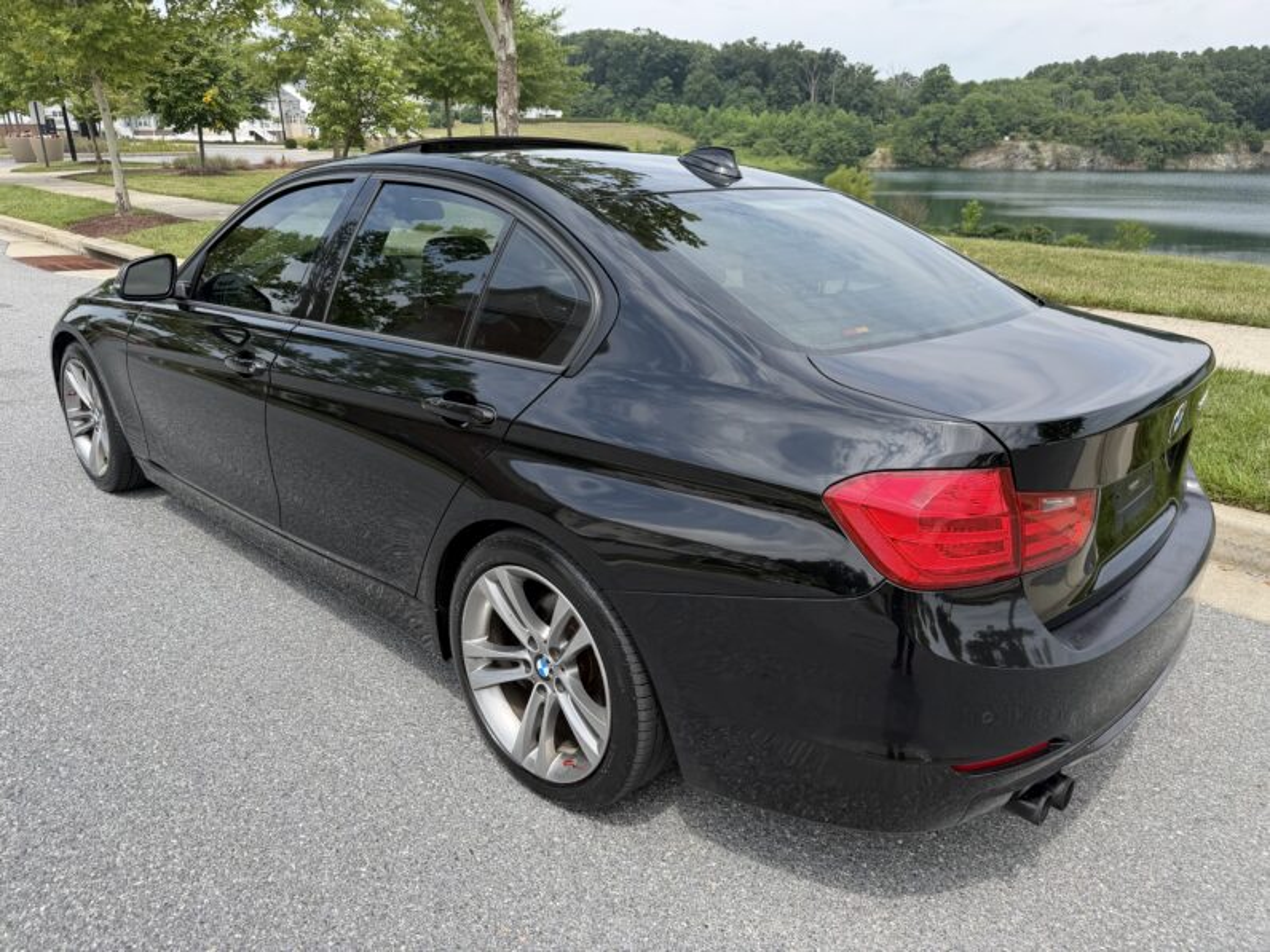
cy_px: 476
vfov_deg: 56.8
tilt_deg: -20.5
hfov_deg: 71.6
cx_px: 635
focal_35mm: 24
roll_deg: -1.0
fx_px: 881
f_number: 1.78
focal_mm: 6.76
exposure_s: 1/1949
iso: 80
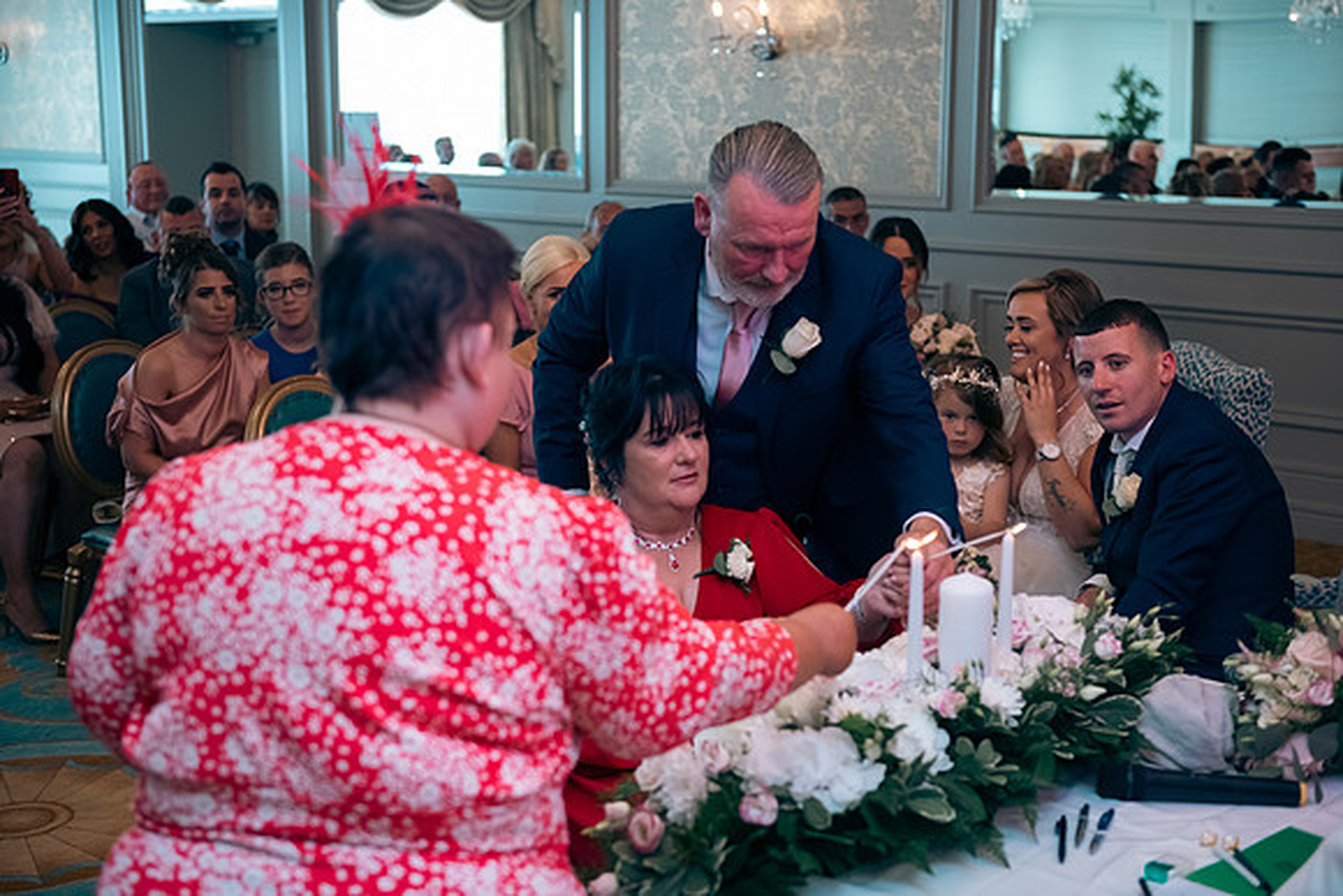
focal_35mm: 52
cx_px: 672
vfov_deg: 26.0
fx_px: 1940
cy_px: 448
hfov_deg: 38.2
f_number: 3.5
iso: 640
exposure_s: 1/160
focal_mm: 52
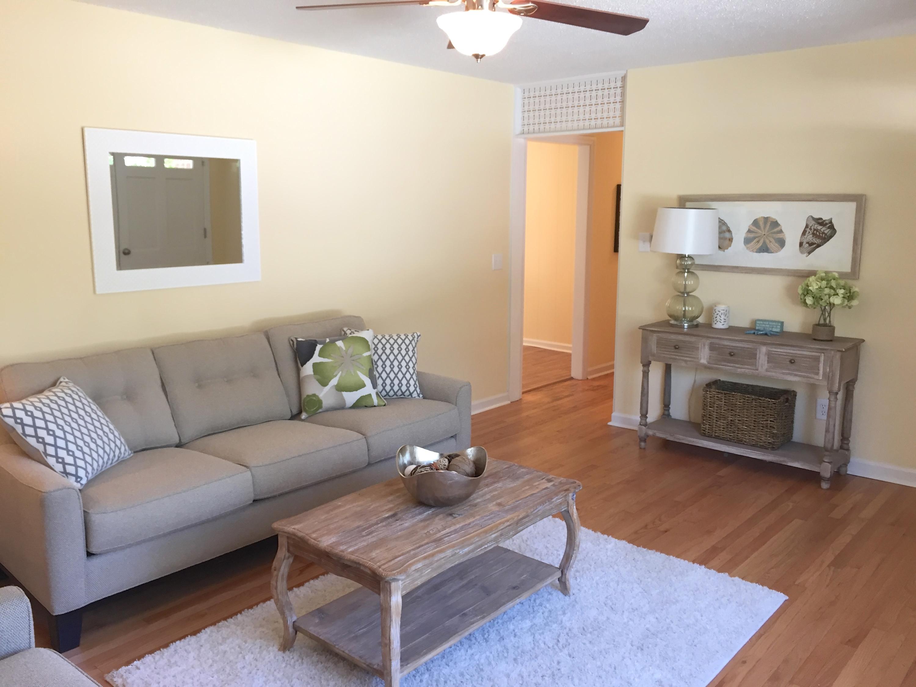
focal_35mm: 29
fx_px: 767
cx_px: 458
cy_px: 344
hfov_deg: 61.7
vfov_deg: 48.2
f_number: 2.2
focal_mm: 4.15
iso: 64
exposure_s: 1/30
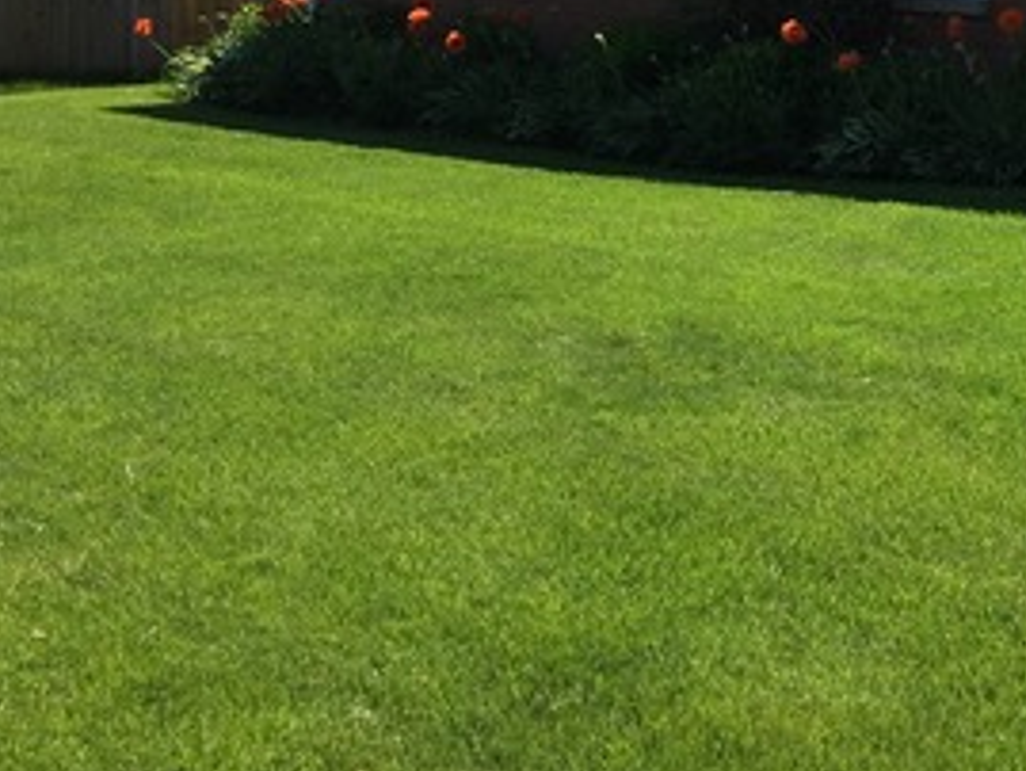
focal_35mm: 69
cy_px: -50
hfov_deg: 27.5
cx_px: 839
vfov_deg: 20.5
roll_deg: -0.9
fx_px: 2046
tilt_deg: -1.9
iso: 32
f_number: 2.2
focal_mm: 4.15
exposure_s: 1/1647
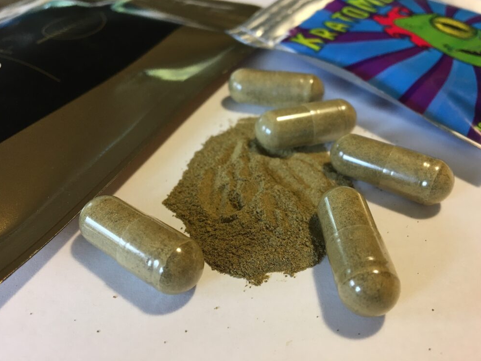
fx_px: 417
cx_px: 247
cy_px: 175
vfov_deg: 46.8
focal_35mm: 30
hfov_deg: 60.0
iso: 40
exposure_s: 1/30
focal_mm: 4.15
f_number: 2.2
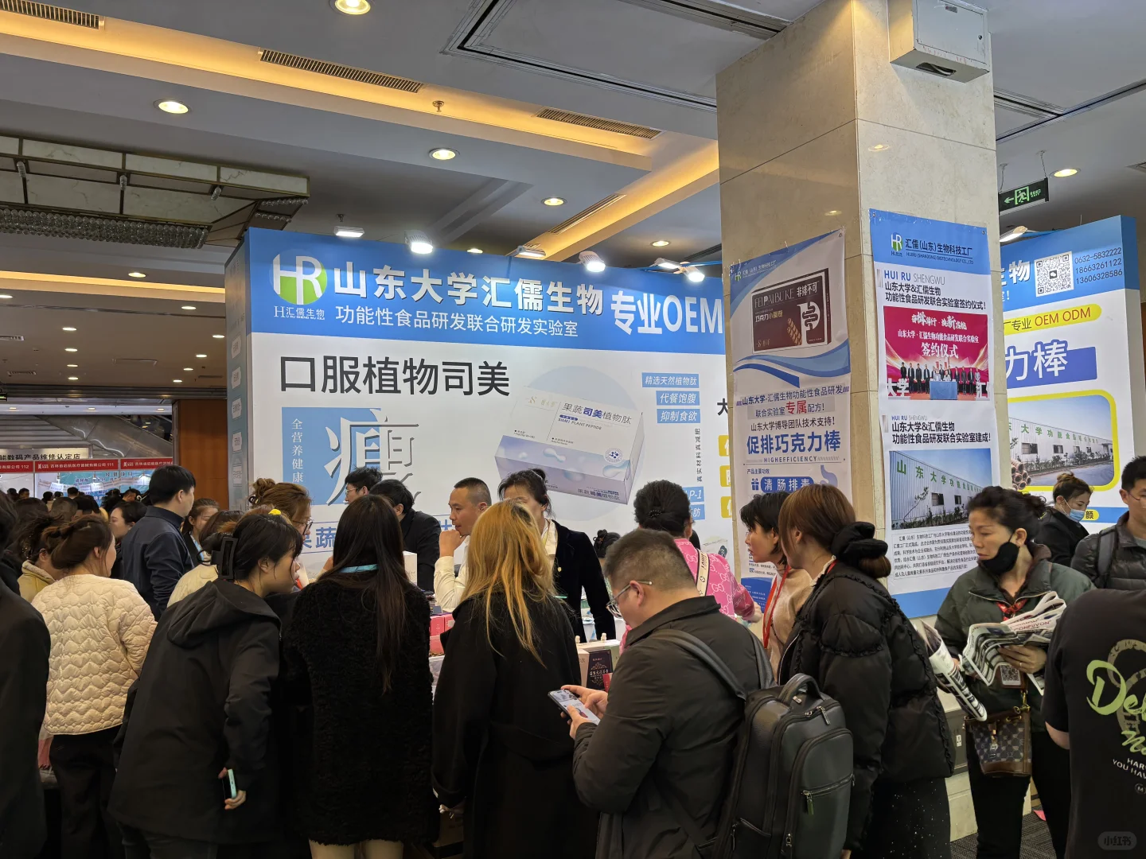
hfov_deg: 67.3
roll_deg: +2.2
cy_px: 430
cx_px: 573
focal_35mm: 26
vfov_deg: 53.1
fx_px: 861
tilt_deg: +2.4
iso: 50
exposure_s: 1/100
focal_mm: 5.96
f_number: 1.6
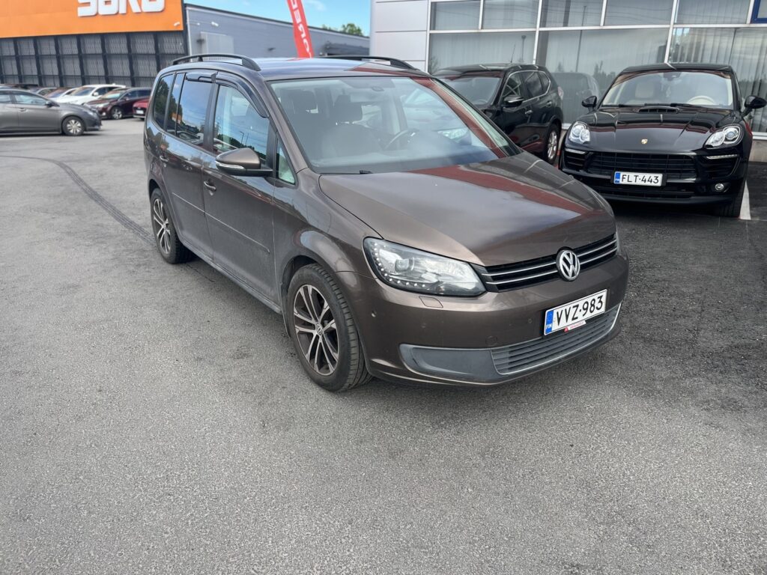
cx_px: 384
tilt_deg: -19.3
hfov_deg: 67.3
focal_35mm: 26
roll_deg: -1.4
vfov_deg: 53.1
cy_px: 288
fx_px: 576
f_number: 1.6
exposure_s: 1/975
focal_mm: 5.1
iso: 50
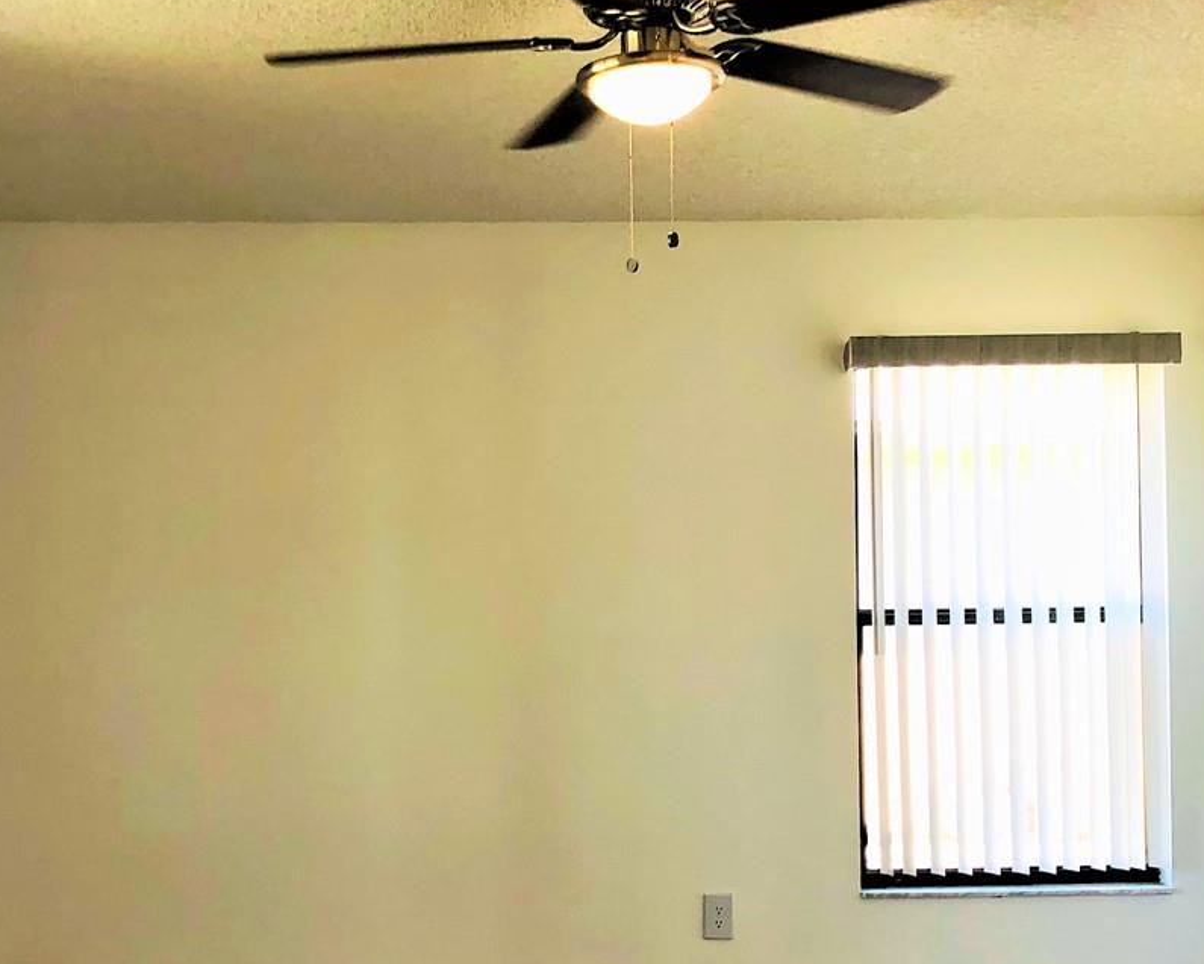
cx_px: 522
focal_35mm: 55
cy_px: 602
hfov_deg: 34.1
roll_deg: +0.8
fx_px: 1960
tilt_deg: -0.6
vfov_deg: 27.5
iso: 50
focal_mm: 4
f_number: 1.8
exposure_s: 1/120
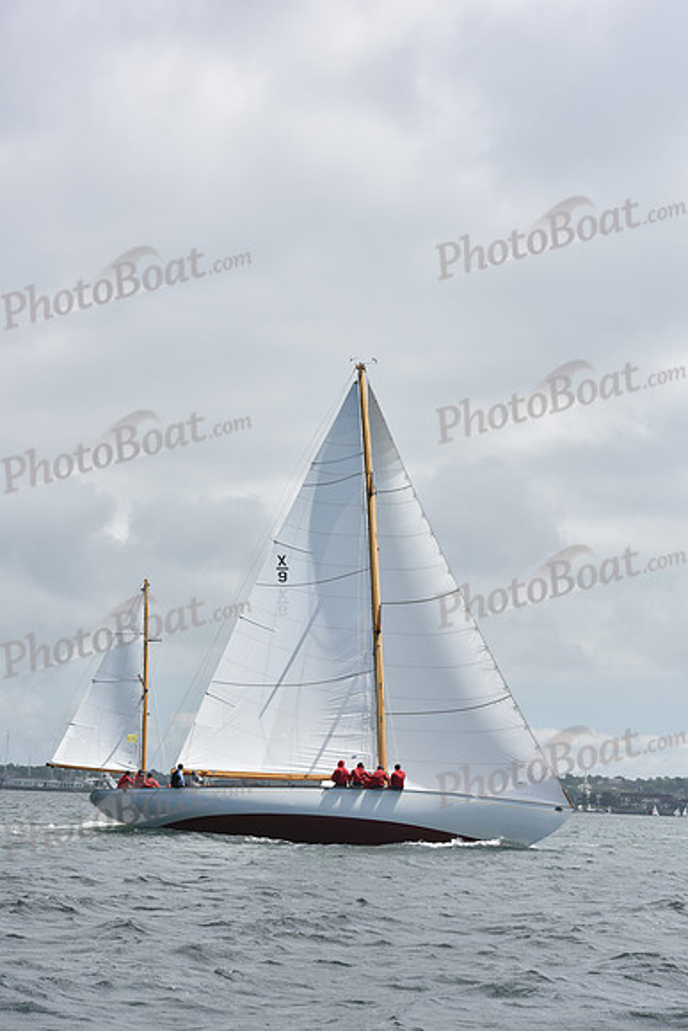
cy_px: 516
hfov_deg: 16.7
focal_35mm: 82
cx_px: 344
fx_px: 2349
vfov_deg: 24.8
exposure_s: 1/1250
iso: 250
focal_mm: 82
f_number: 8
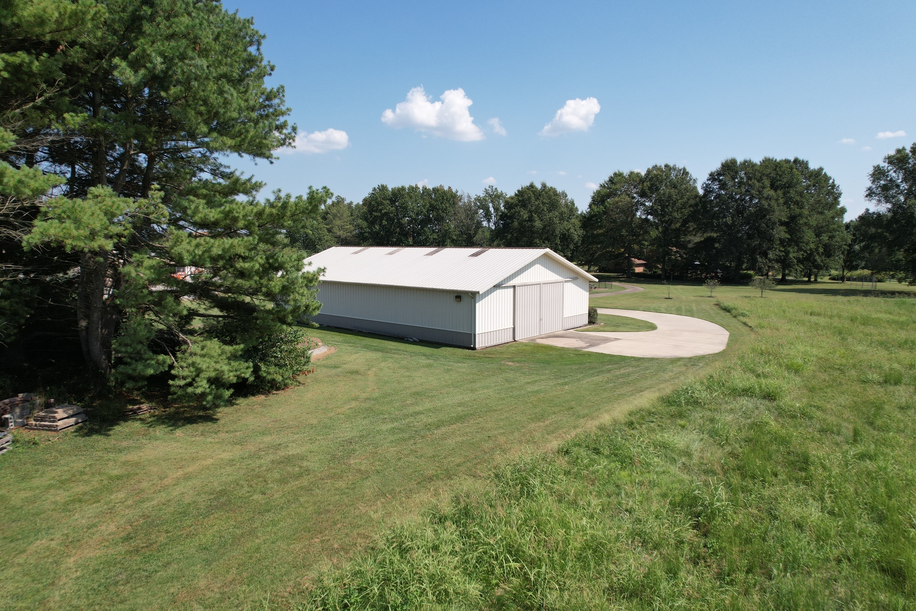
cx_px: 458
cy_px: 306
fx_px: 560
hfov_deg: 78.6
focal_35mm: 22
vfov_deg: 57.2
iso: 100
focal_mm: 8.38
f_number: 2.8
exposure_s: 1/2000
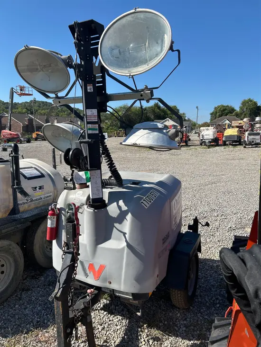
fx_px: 261
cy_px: 174
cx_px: 130
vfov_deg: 67.3
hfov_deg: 53.1
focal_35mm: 26
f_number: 1.5
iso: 50
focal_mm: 5.7
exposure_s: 1/3257
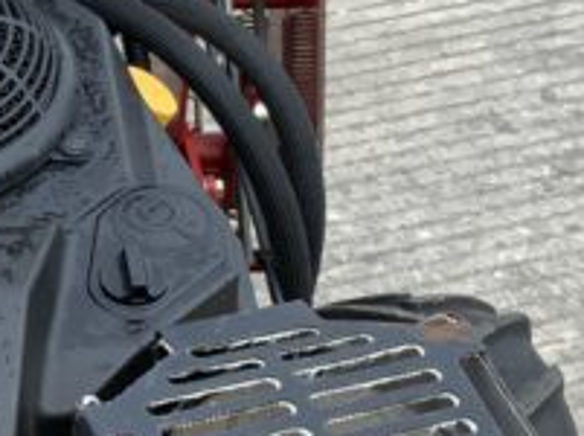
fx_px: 2492
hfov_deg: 13.1
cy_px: 355
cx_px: -41
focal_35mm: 148
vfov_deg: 10.0
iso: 16
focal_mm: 3
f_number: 1.8
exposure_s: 1/137
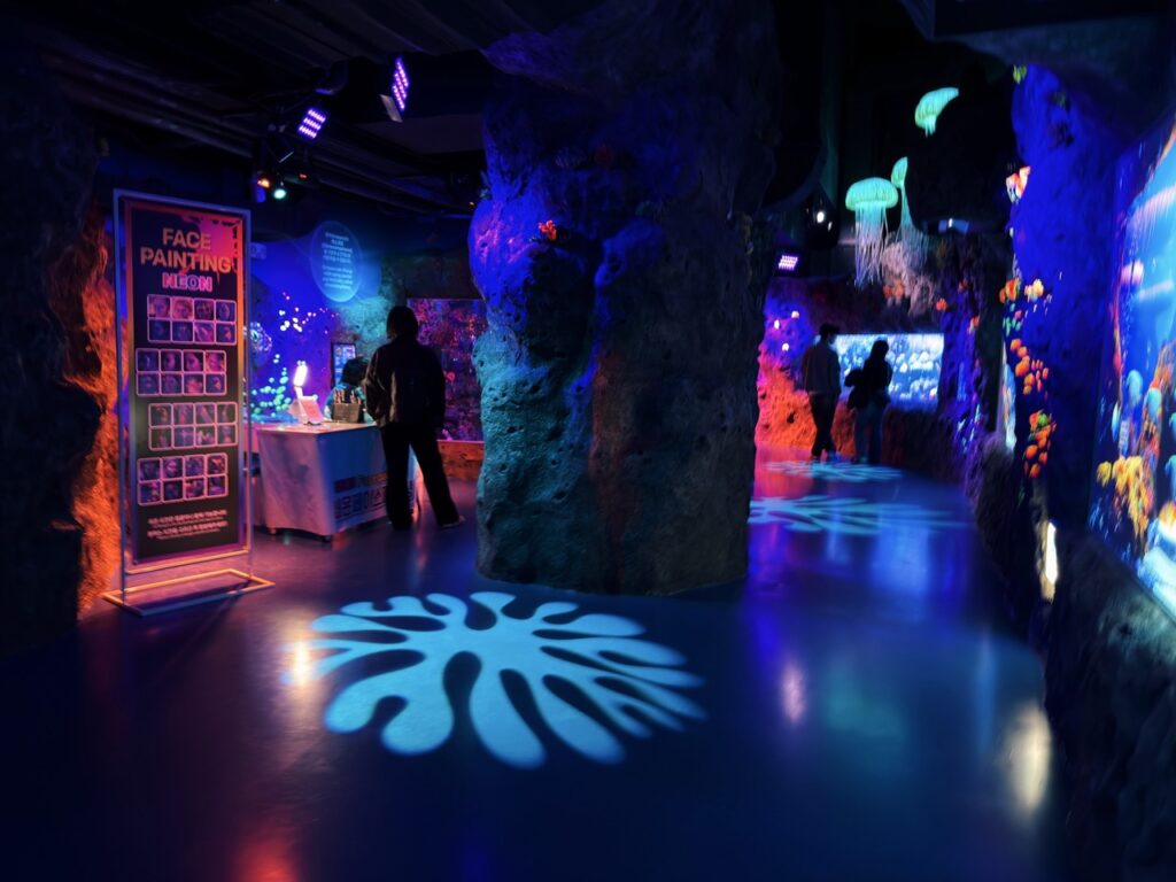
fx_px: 815
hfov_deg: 71.6
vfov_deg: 56.8
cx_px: 588
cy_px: 441
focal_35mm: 24
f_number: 1.78
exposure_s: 1/25
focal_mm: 6.76
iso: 500
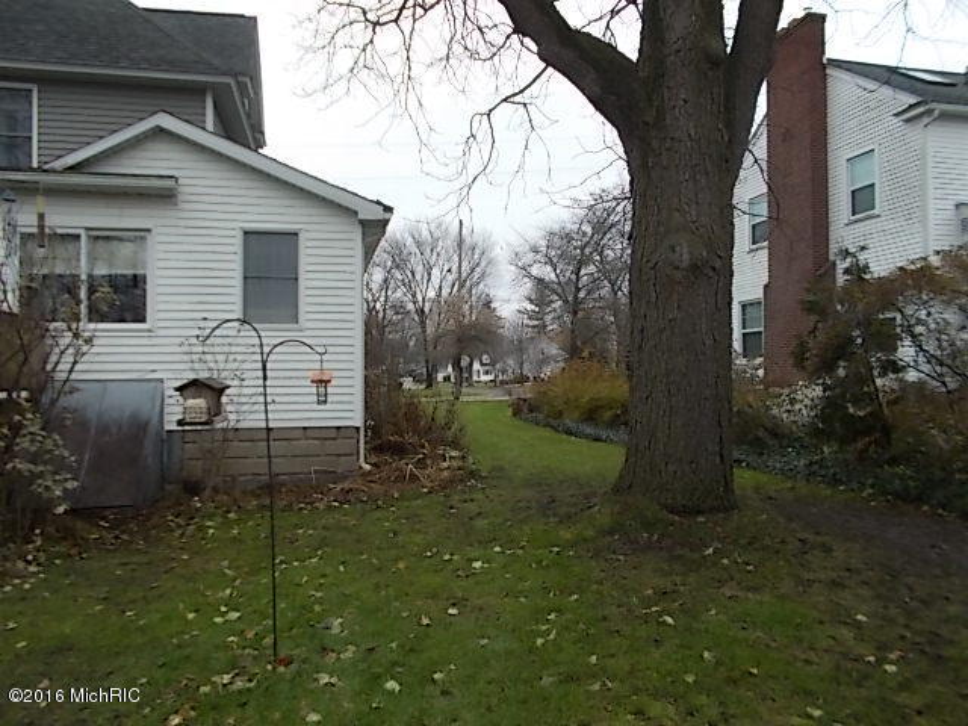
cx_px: 484
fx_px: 727
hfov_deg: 67.3
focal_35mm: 26
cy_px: 363
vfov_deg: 53.1
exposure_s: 1/125
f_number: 3.2
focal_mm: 4.6
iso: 80
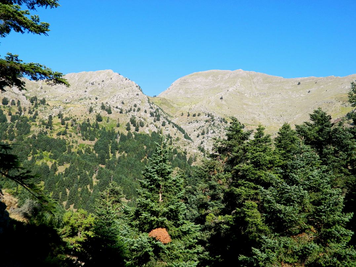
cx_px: 178
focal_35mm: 28
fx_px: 288
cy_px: 134
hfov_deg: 63.4
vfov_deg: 49.8
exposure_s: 1/640
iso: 80
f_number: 3.2
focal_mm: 5.1
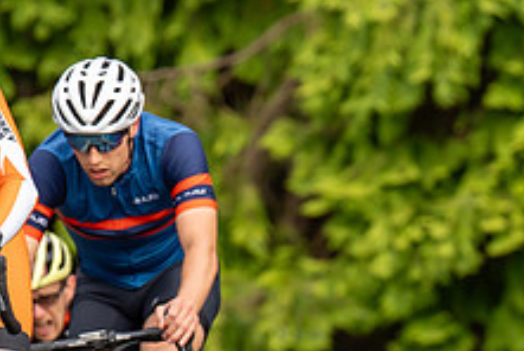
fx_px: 10319
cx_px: -99
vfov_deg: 1.9
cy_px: 154
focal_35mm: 708
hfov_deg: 2.9
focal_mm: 167
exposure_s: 1/800
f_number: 4
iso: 400
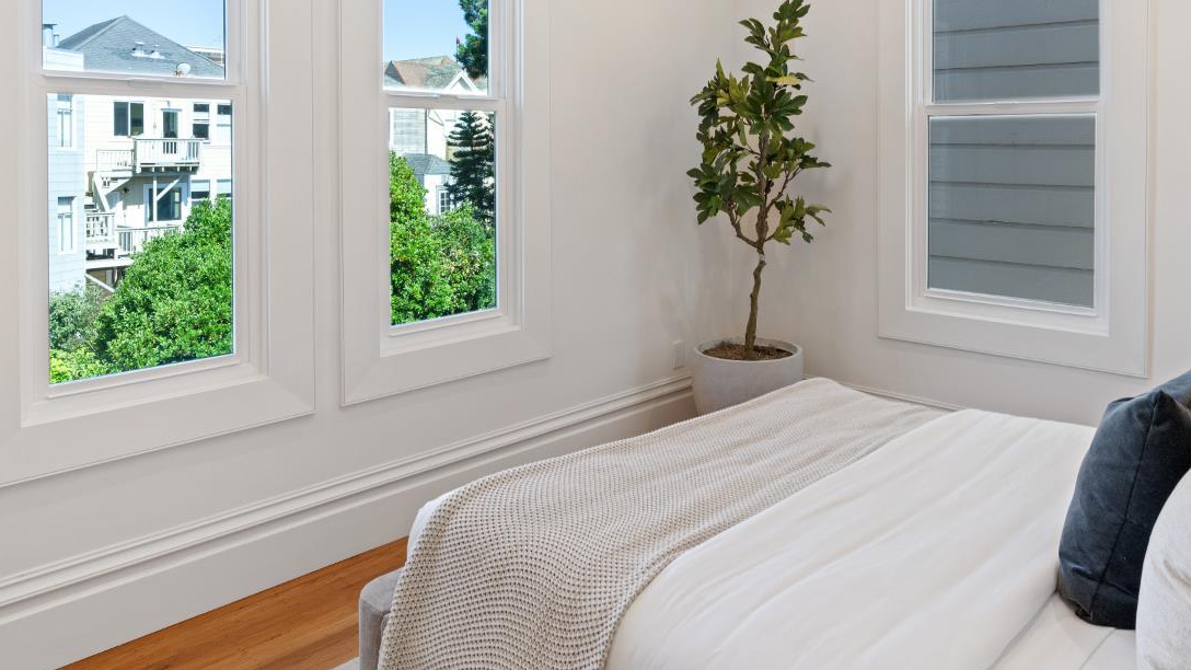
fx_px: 821
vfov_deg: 42.9
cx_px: 728
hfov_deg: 71.0
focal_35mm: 26
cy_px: 161
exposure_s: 1/15
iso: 400
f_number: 8
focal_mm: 18
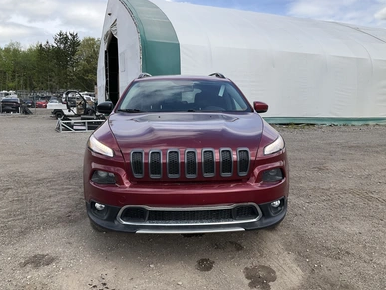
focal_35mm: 30
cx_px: 188
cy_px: 146
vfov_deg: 46.8
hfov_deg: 60.0
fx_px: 334
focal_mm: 3
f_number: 1.8
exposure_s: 1/1250
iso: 25
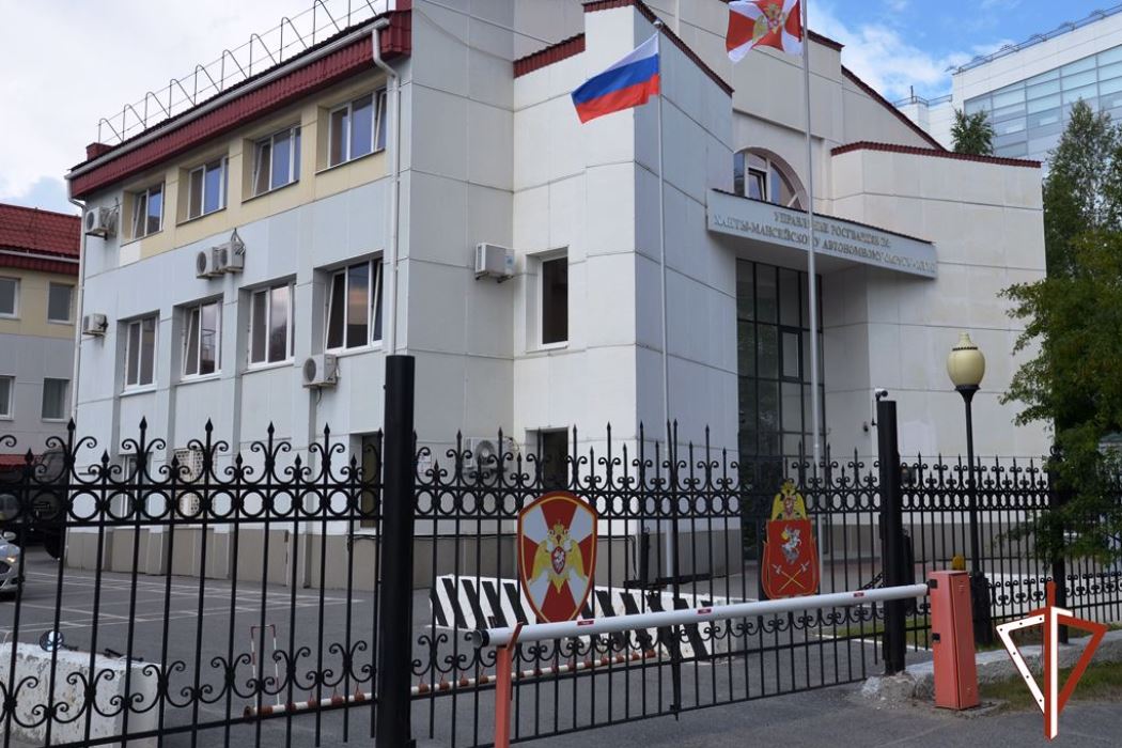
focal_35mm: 32
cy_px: 374
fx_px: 997
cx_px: 561
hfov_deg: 58.7
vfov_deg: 41.1
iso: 125
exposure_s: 1/250
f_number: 8
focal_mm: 32
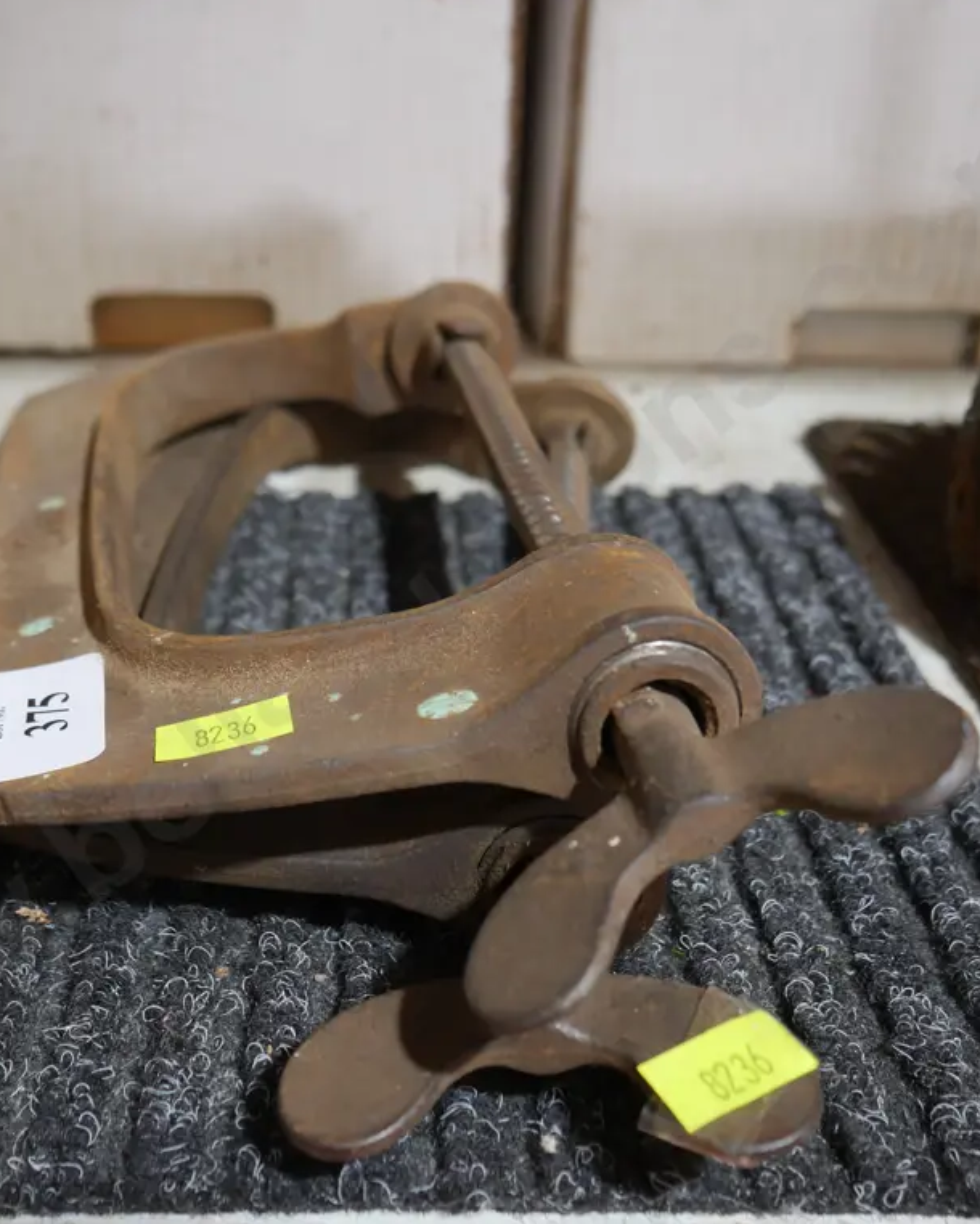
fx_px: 1522
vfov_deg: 43.8
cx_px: 427
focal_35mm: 42
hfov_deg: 35.6
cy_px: 610
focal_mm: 16
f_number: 3.6
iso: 640
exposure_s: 1/60
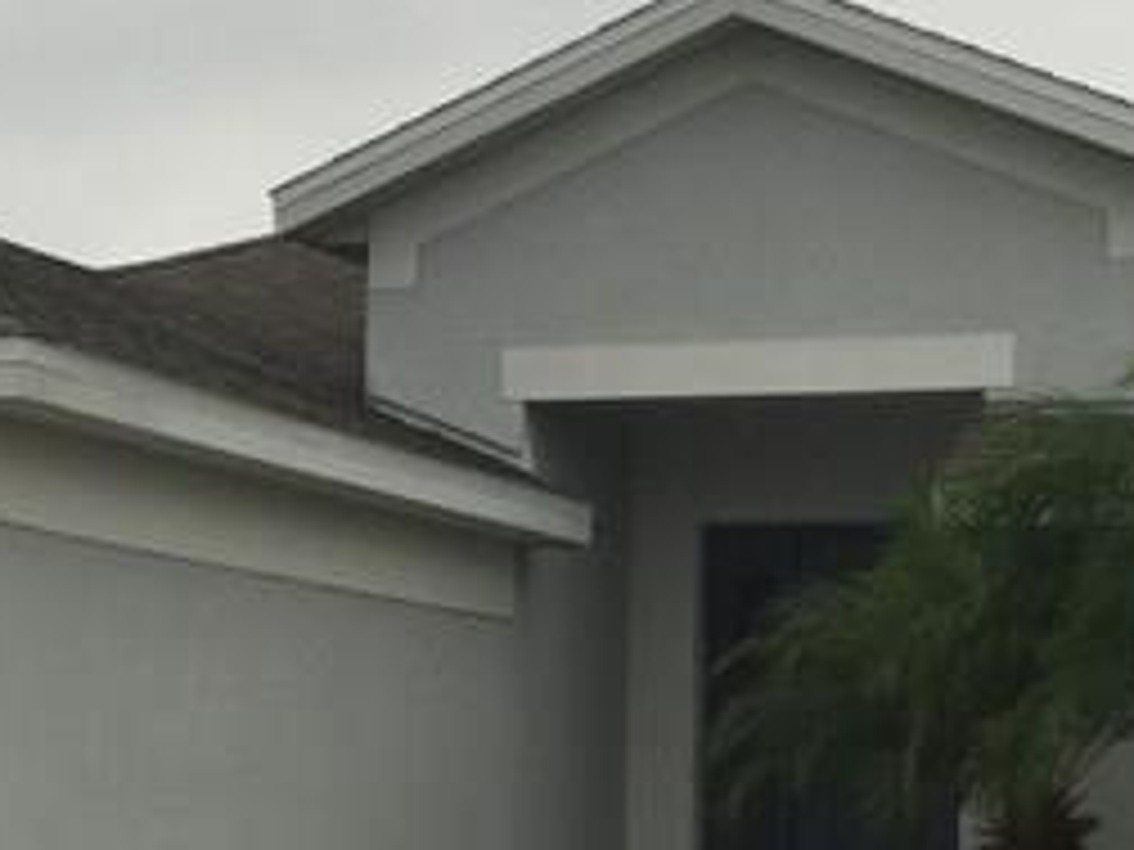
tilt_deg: +3.6
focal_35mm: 118
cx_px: 261
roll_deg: -2.1
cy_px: 639
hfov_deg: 16.6
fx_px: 3866
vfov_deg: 12.5
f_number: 2.2
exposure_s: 1/194
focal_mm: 4.15
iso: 32
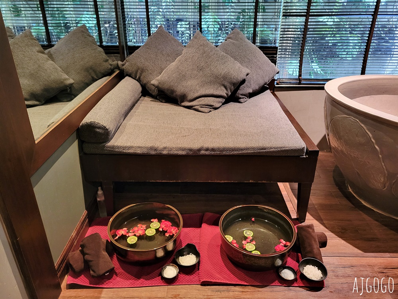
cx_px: 199
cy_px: 150
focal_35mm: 26
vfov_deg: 53.1
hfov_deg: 67.3
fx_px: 299
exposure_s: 1/25
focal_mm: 5.4
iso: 500
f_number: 1.8
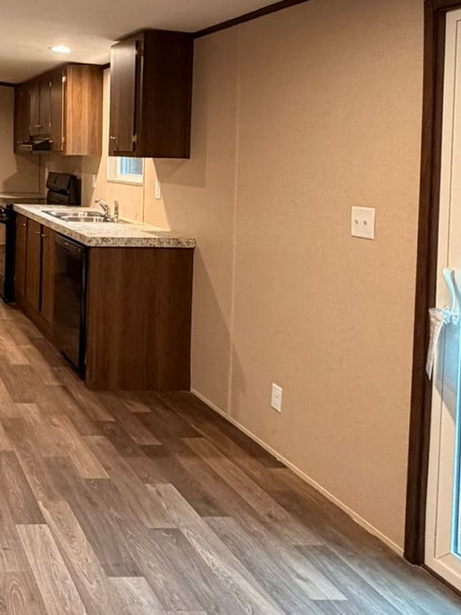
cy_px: 168
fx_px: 675
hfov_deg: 31.3
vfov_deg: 47.5
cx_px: -100
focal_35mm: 38
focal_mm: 2.22
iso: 500
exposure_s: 1/60
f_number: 2.2
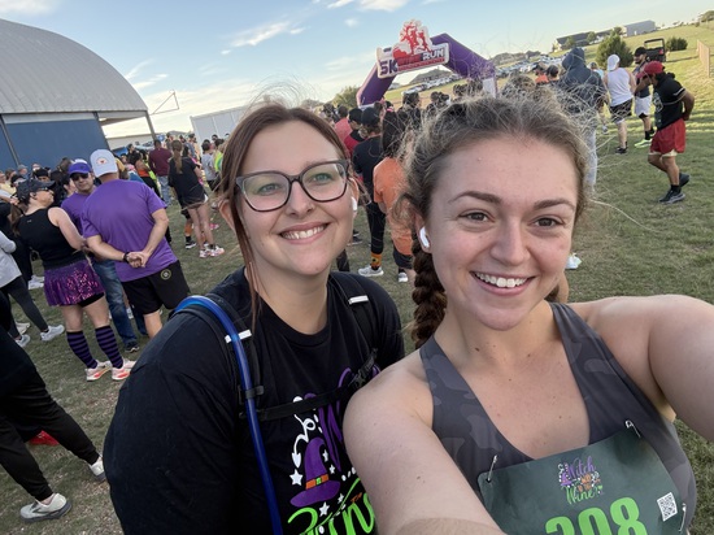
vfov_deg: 58.8
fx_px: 474
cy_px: 268
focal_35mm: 23
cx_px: 357
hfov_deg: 73.9
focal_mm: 2.69
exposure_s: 1/247
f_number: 1.9
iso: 40
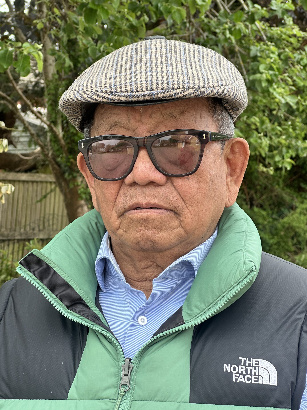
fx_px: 911
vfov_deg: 25.3
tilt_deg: -1.0
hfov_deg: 19.1
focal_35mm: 77
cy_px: 205
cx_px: 154
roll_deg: -0.1
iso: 32
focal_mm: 9
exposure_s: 1/145
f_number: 2.8
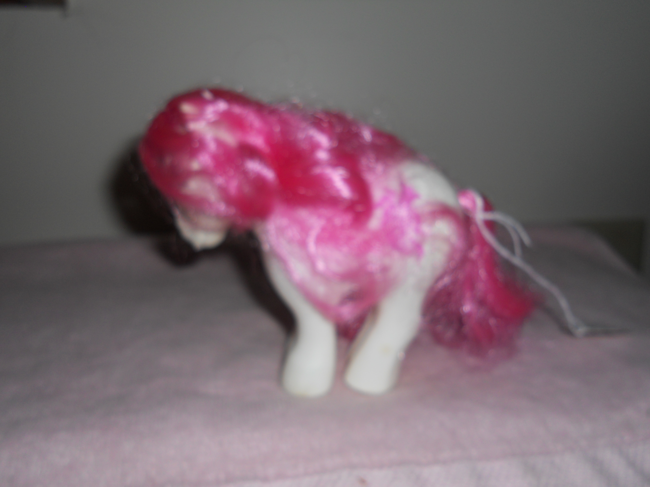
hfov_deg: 56.8
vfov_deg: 44.2
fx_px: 601
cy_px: 244
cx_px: 325
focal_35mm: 32
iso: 80
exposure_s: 1/25
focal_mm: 5.8
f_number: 8.8
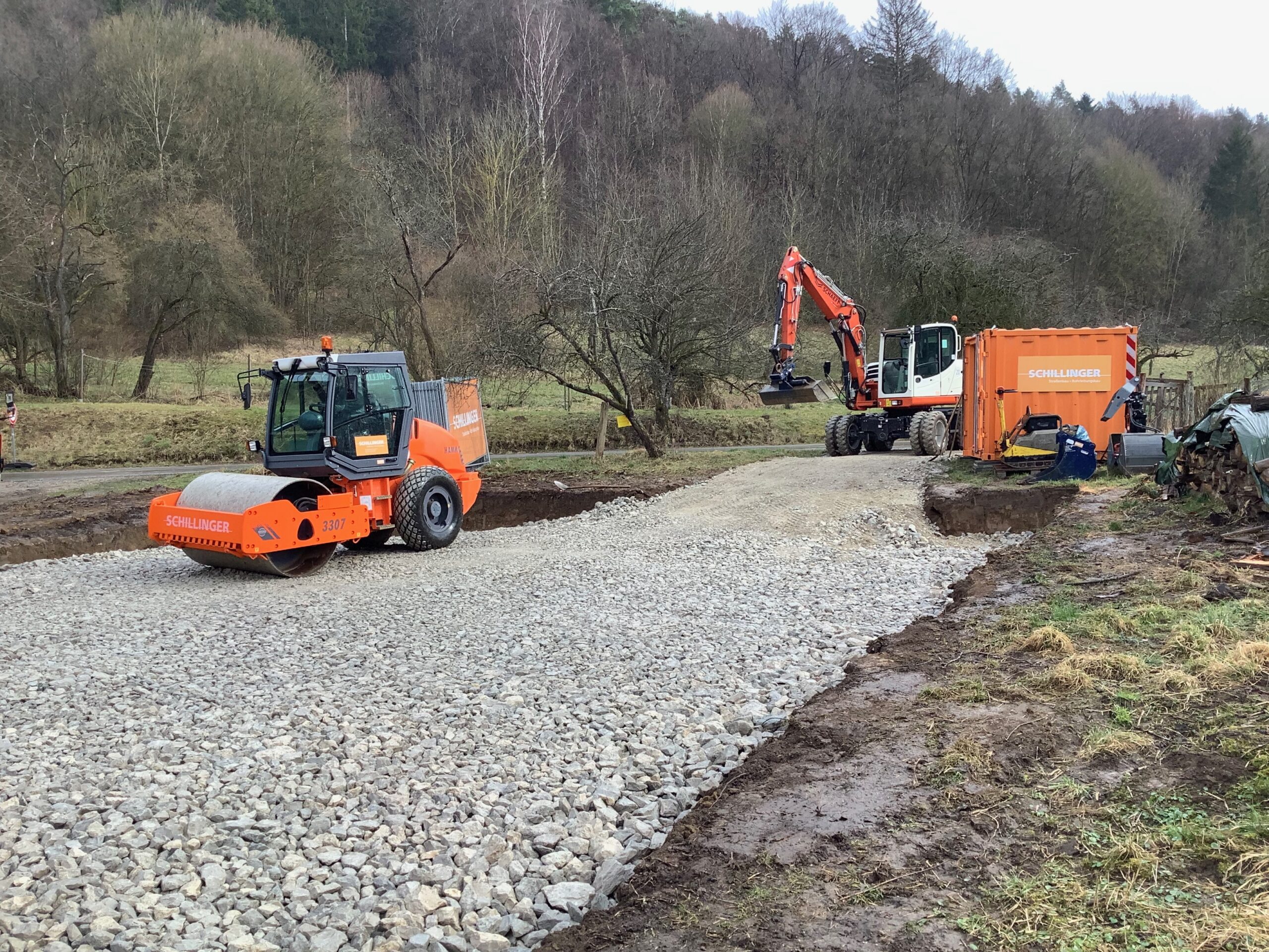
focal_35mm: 31
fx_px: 1136
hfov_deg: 58.4
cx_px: 634
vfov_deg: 45.4
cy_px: 476
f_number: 2.4
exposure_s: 1/367
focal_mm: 3.3
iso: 25
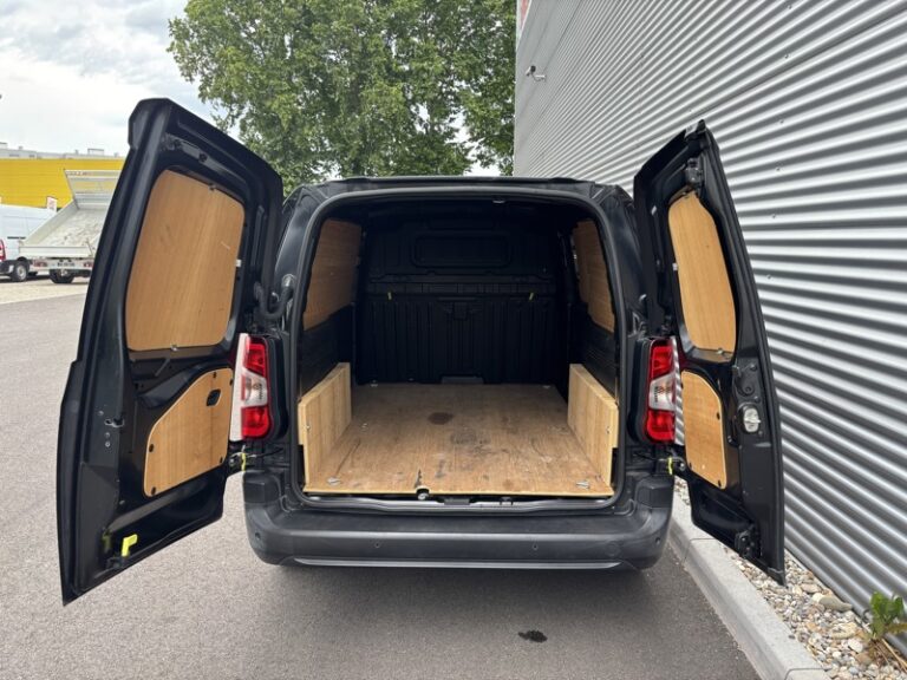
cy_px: 340
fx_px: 681
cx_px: 454
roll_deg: -1.1
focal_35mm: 26
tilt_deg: -9.2
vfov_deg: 53.1
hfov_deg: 67.3
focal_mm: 5.96
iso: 40
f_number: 1.6
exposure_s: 1/121
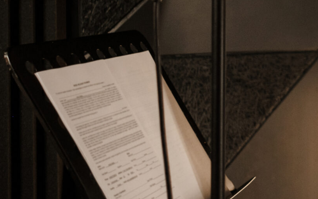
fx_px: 971
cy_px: -47
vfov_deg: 11.4
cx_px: 441
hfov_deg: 17.2
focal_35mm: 112
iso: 1000
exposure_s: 1/125
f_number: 2
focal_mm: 23
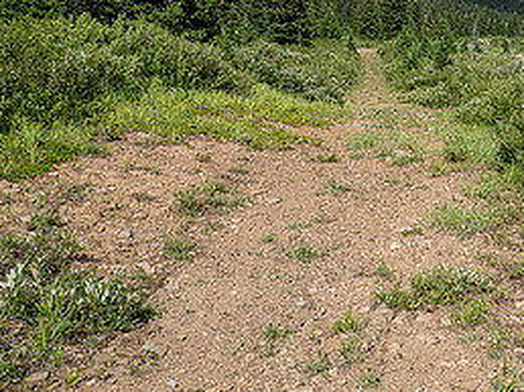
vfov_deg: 26.5
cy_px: 84
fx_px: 817
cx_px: 554
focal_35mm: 54
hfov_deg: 32.0
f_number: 8
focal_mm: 12
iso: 200
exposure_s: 1/250
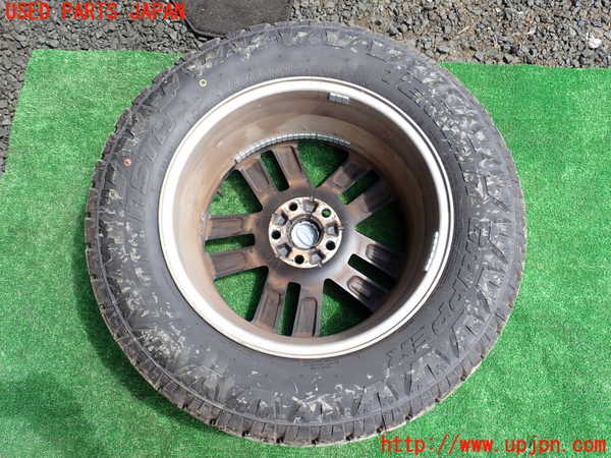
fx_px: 530
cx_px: 306
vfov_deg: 46.8
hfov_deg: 60.0
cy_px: 229
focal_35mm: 30
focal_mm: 5.4
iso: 100
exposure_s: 1/250
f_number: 3.2
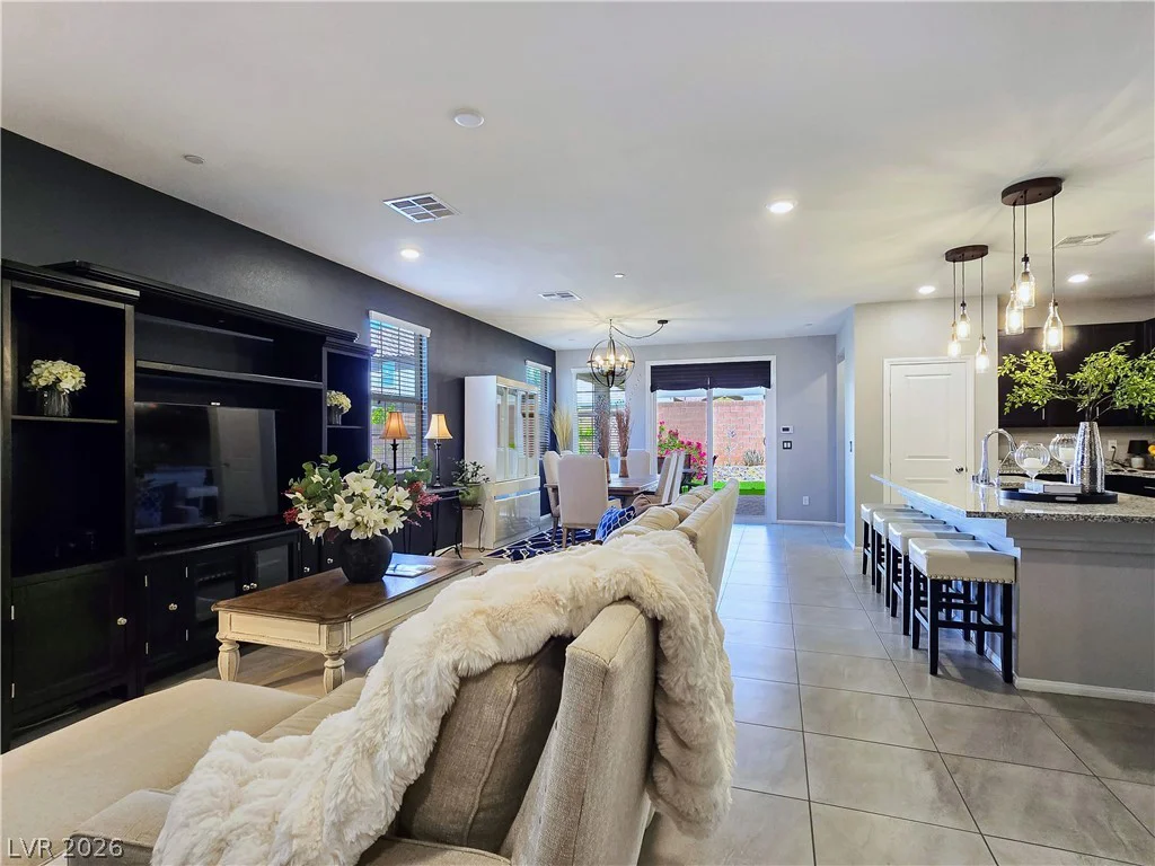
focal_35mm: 13
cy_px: 433
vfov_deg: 89.9
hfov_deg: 106.2
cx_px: 578
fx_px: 434
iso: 125
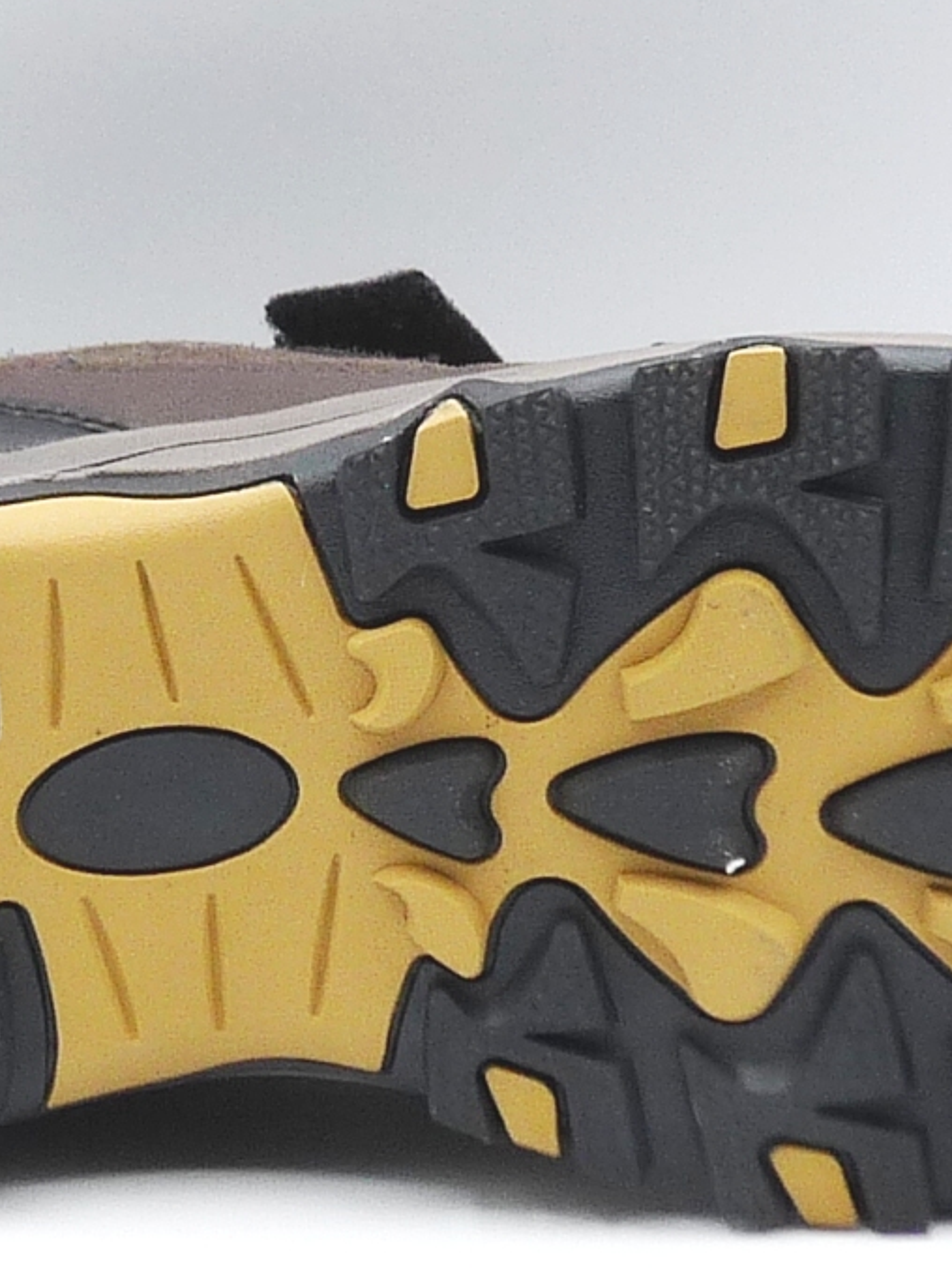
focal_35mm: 118
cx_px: 412
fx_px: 4330
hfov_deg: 12.5
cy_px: 684
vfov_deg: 16.7
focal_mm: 5
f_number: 4
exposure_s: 1/100
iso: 100
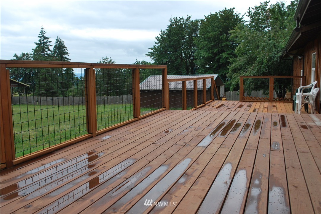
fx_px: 294
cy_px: 107
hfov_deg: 57.2
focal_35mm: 33
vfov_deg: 40.0
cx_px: 160
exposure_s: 1/160
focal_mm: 22
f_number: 6.3
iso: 100
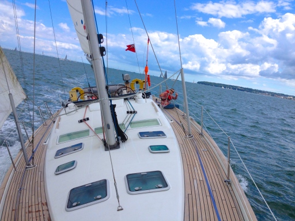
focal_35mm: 35
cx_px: 148
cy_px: 110
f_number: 2.4
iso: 50
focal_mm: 4.28
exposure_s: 1/2304
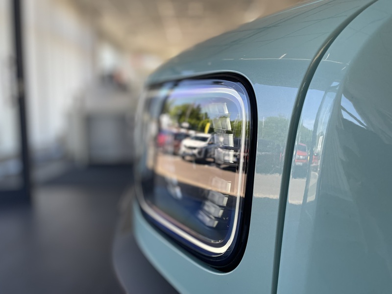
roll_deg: -1.0
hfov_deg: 67.3
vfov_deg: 53.1
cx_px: 196
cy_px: 147
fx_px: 294
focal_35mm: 26
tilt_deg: -8.2
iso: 80
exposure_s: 1/500
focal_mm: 4.2
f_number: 1.6
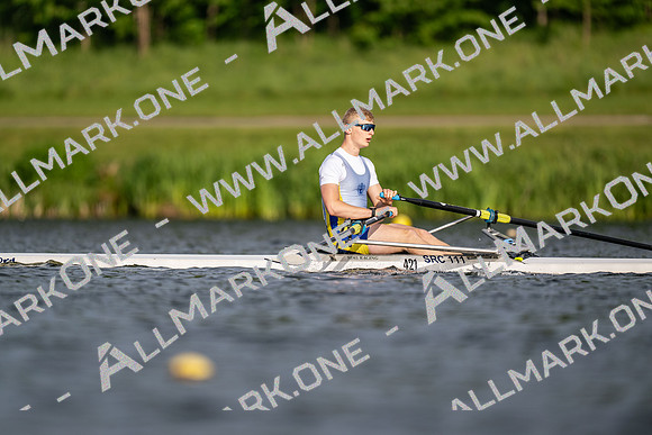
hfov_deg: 3.4
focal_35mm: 600
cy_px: 218
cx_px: 326
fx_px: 10869
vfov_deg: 2.3
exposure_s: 1/2500
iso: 200
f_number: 4
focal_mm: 600
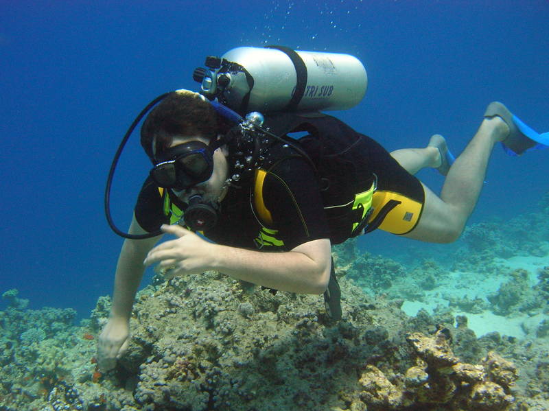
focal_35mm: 34
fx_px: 539
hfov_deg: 54.0
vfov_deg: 41.8
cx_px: 274
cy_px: 206
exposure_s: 1/122
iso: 50
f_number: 4.9
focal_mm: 5.7
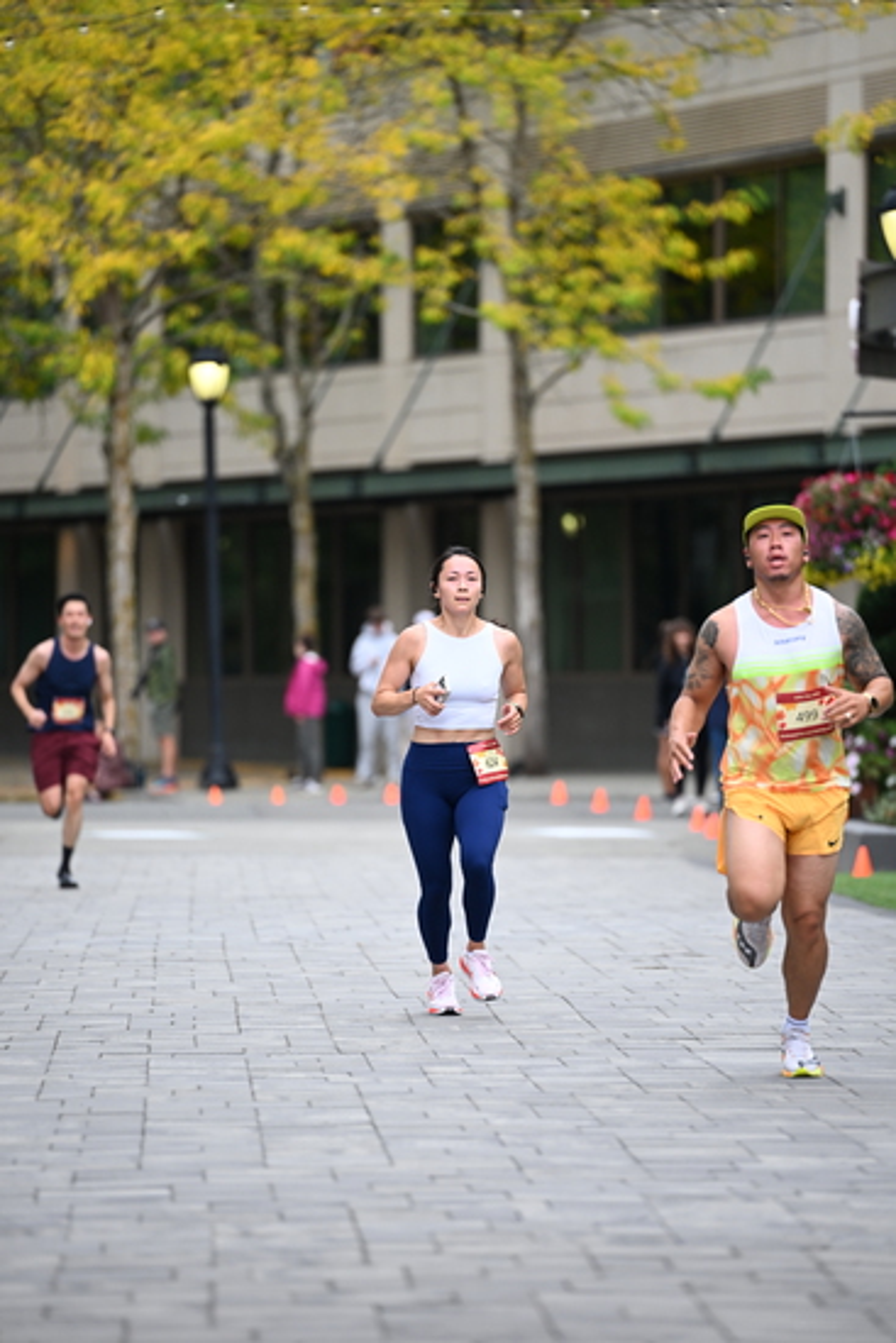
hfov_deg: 6.9
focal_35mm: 200
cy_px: 672
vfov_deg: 10.3
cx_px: 448
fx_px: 7461
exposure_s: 1/2000
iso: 640
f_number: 2.8
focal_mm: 200
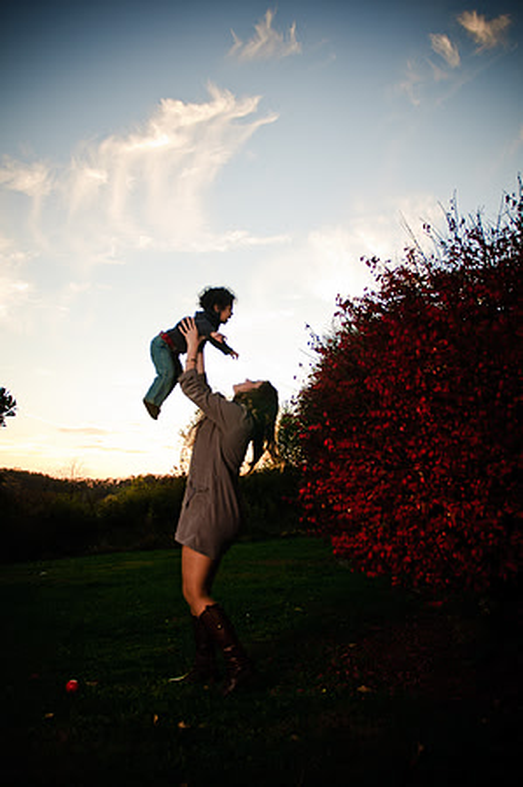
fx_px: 786
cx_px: 262
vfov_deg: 53.2
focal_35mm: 36
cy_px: 394
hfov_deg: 36.8
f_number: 2.8
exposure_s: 1/400
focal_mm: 24
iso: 200
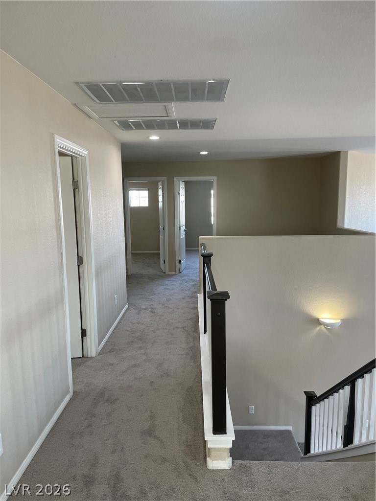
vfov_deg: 67.3
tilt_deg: -7.1
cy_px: 250
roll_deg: +1.1
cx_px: 188
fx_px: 377
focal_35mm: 26
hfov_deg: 53.1
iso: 100
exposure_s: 1/121
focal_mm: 4.2
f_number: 1.6
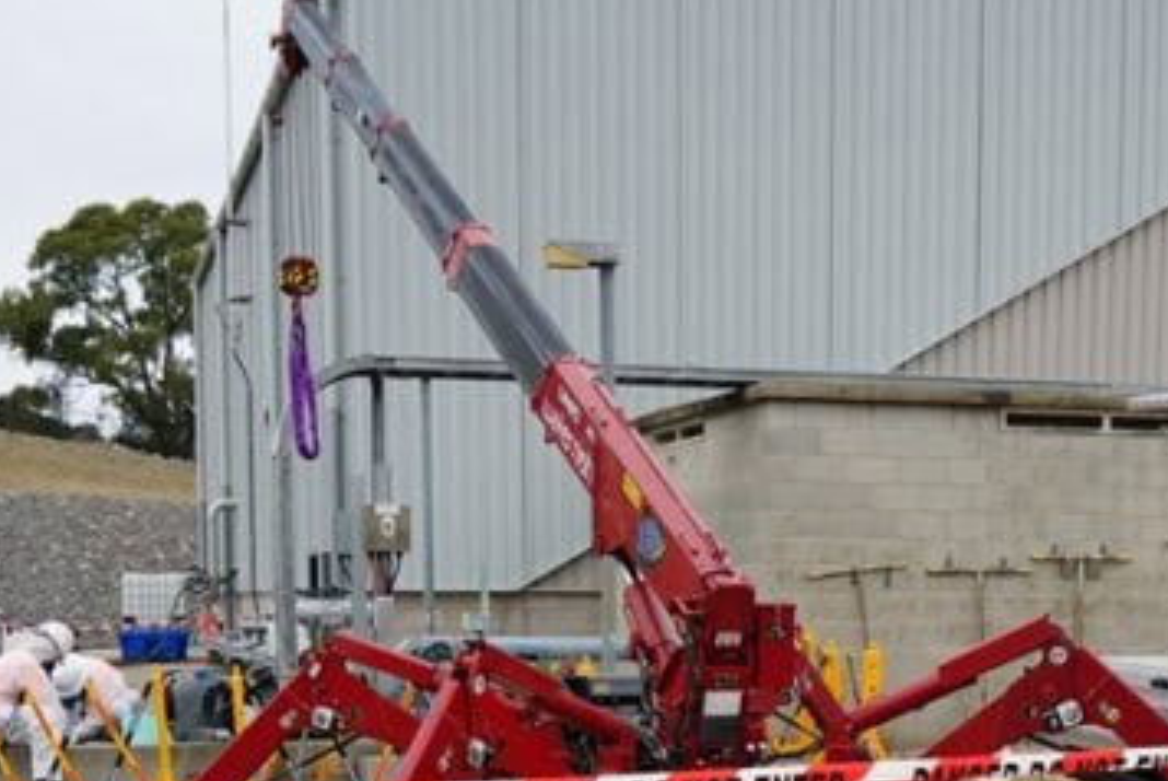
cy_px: 947
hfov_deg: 29.1
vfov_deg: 18.7
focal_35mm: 69
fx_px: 2240
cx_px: 719
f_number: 8
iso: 100
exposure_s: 1/80
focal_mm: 24
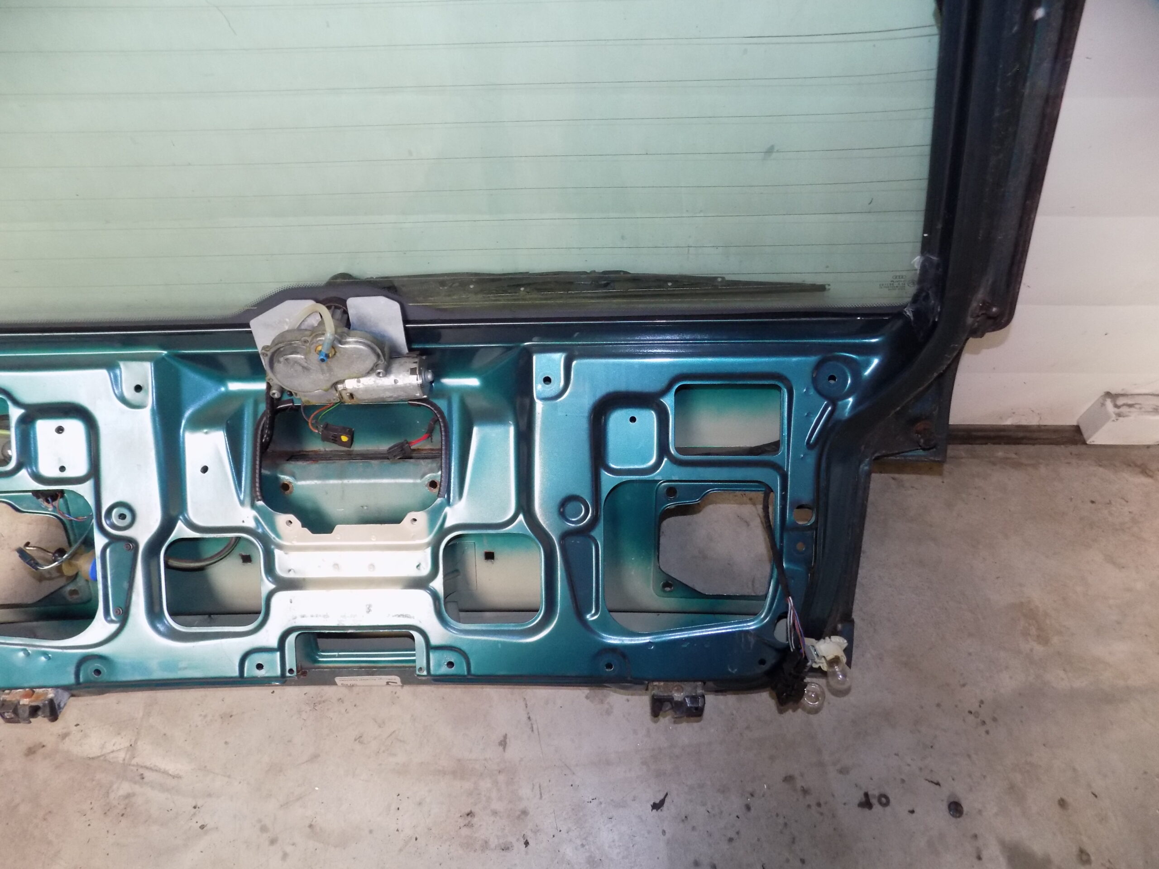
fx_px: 770
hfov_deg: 73.9
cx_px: 580
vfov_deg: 58.9
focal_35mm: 23
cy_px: 434
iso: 320
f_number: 3.1
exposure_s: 1/30
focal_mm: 4
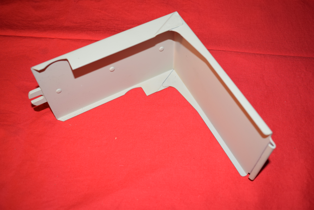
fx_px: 340
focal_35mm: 39
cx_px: 157
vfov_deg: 34.3
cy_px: 105
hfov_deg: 49.5
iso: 400
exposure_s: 1/40
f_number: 5.6
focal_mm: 26
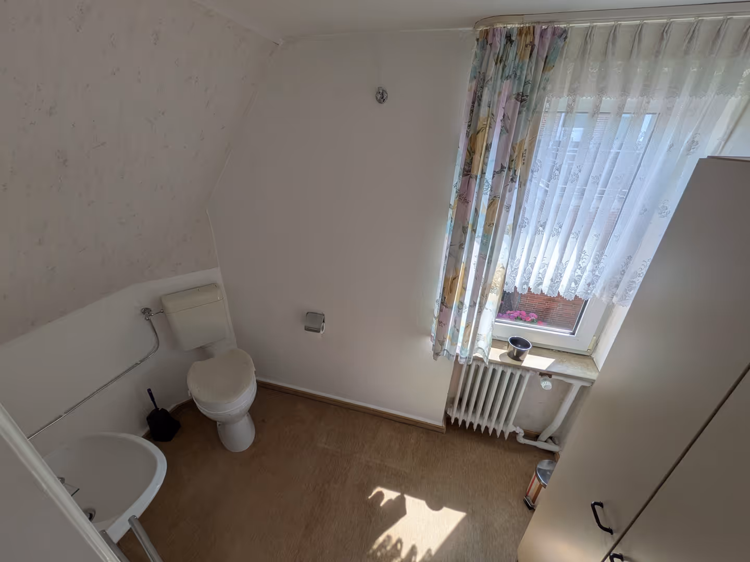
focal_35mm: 14
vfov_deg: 85.7
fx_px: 303
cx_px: 375
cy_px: 281
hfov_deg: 102.1
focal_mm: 1.83
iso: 46
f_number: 2.2
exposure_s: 1/547
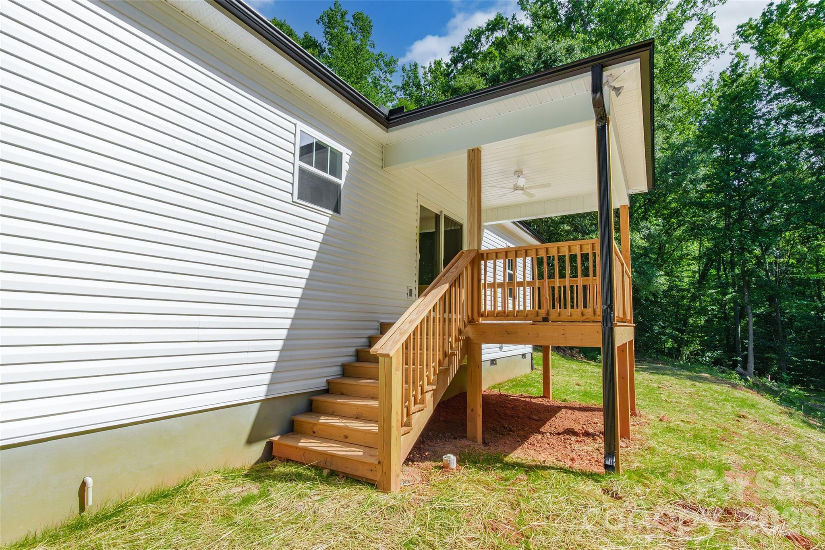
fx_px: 378
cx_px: 412
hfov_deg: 95.0
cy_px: 275
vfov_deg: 72.0
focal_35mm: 16
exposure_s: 1/2000
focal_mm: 11
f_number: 9
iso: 800
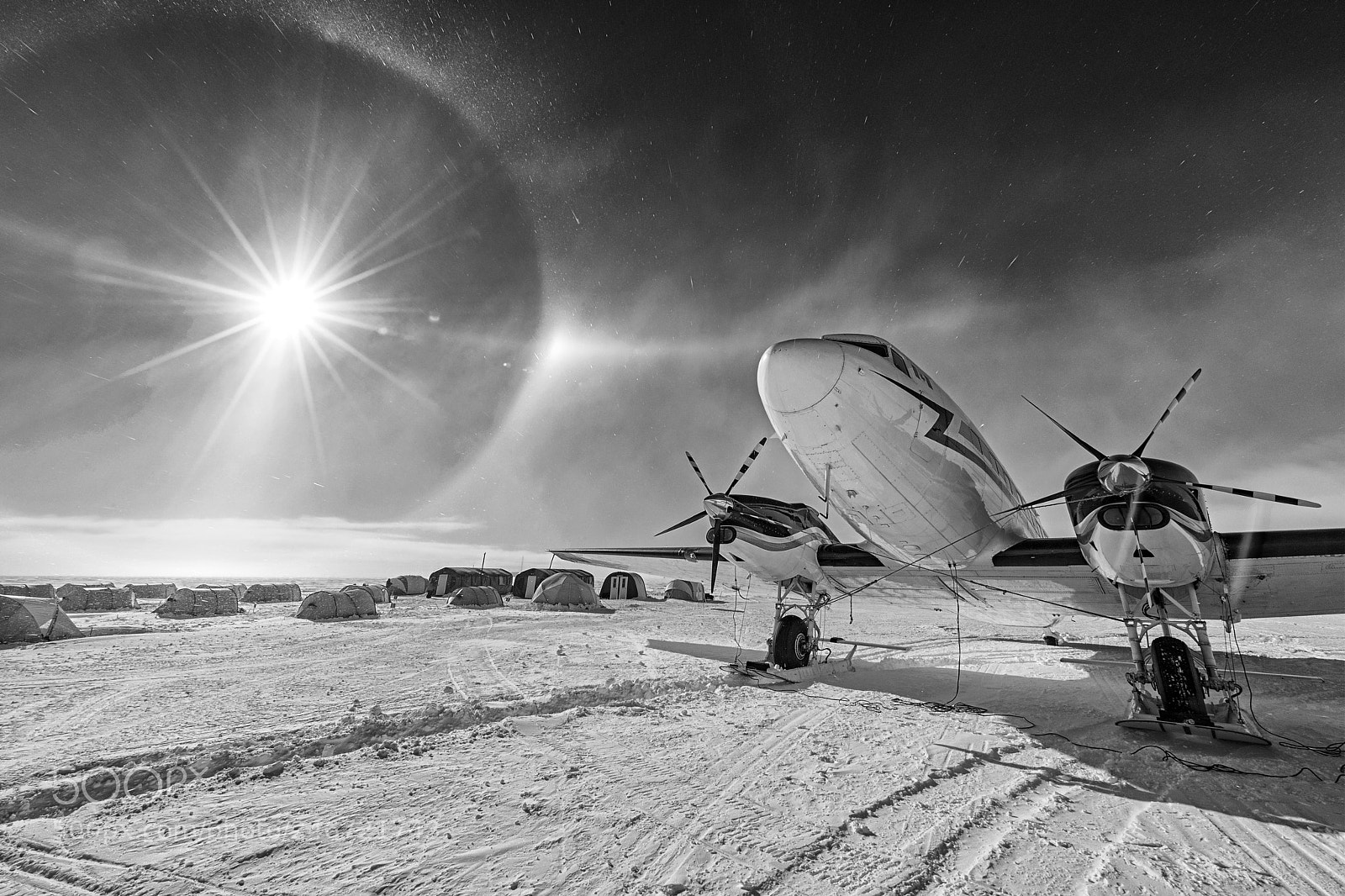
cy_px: 448
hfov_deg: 104.3
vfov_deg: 81.2
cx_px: 672
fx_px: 523
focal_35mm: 14
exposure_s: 1/200
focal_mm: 14
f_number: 22
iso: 125
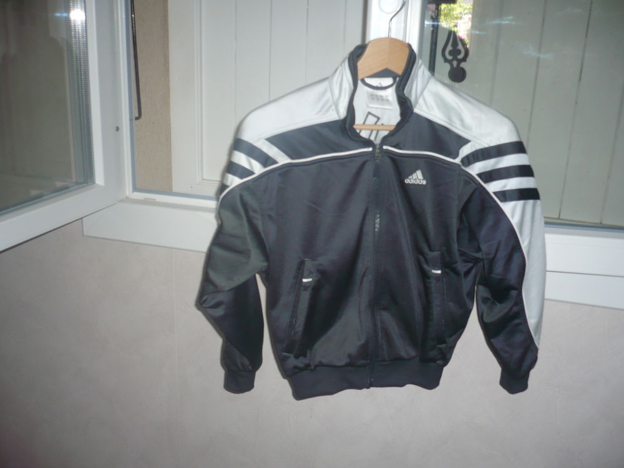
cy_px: 234
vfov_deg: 40.7
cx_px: 312
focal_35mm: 35
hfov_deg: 52.6
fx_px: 631
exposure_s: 1/30
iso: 100
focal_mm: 5.8
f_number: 2.8
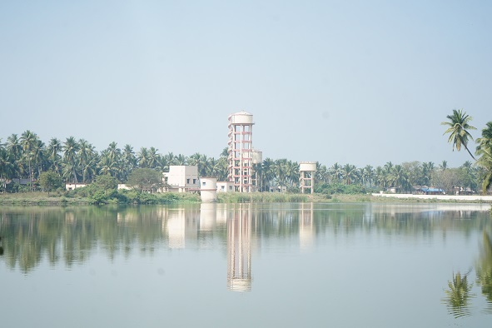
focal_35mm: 70
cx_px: 246
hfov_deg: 28.8
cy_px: 164
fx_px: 957
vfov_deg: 19.5
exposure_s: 1/4000
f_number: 5.6
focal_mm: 70
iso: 1250
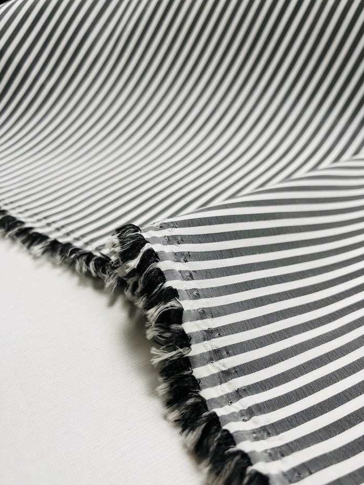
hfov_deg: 48.2
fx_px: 406
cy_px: 267
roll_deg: +1.3
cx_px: 201
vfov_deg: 61.5
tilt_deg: -39.4
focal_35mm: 29
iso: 50
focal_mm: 5.1
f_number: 1.6
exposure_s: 1/495
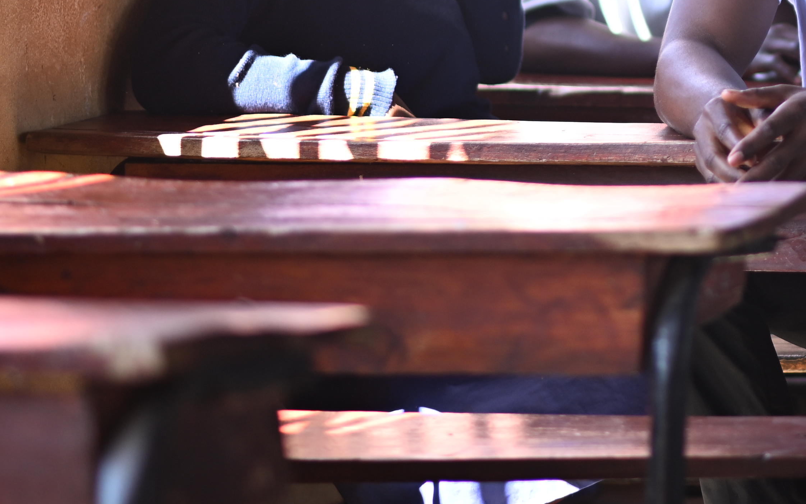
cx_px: 858
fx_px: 5140
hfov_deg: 8.9
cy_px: -169
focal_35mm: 234
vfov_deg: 5.6
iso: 250
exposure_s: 1/320
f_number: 2
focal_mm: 85
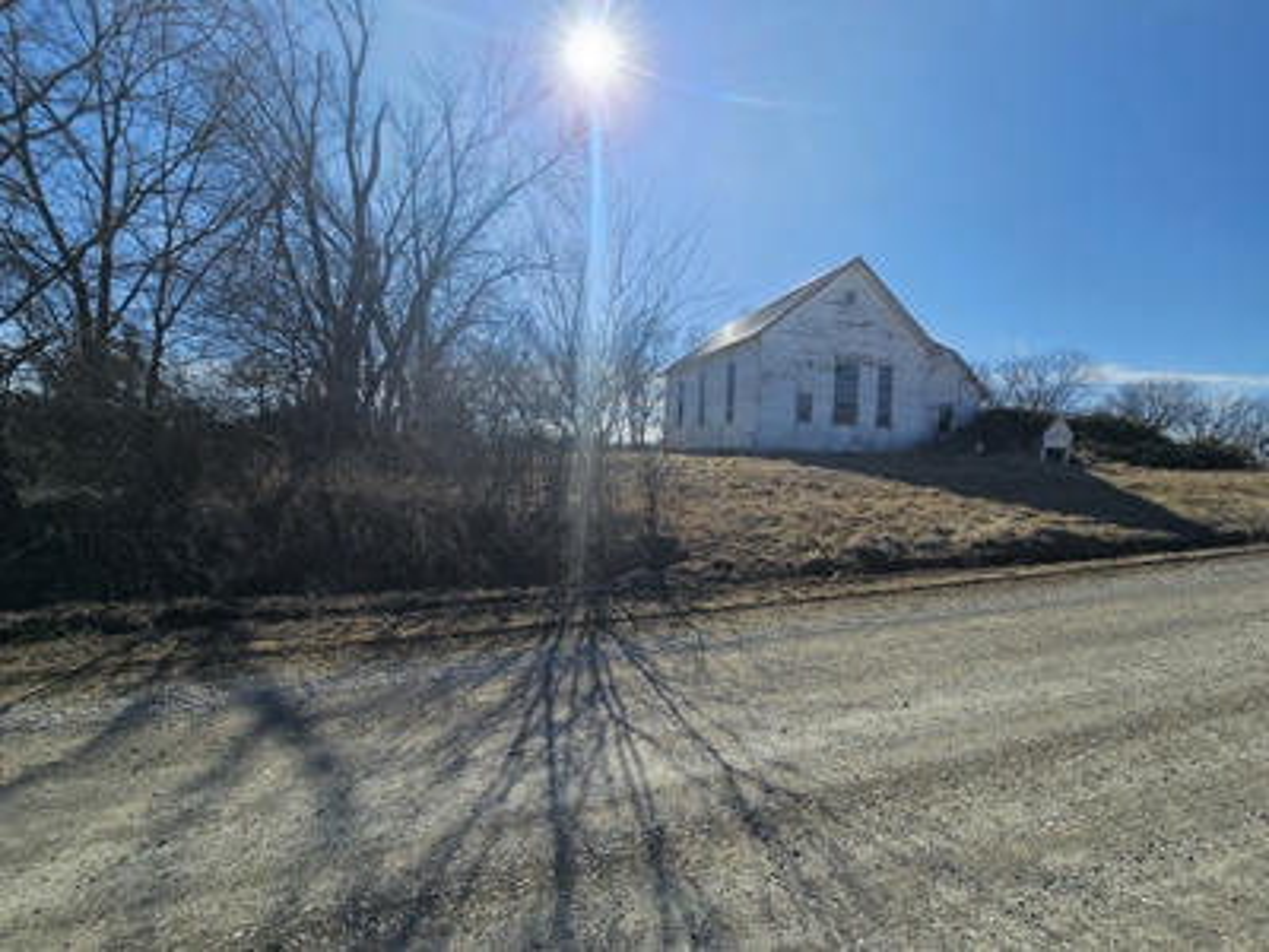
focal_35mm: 13
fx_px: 477
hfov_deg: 106.2
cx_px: 634
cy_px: 476
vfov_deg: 89.9
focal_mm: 2.2
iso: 50
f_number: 2.2
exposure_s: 1/4054
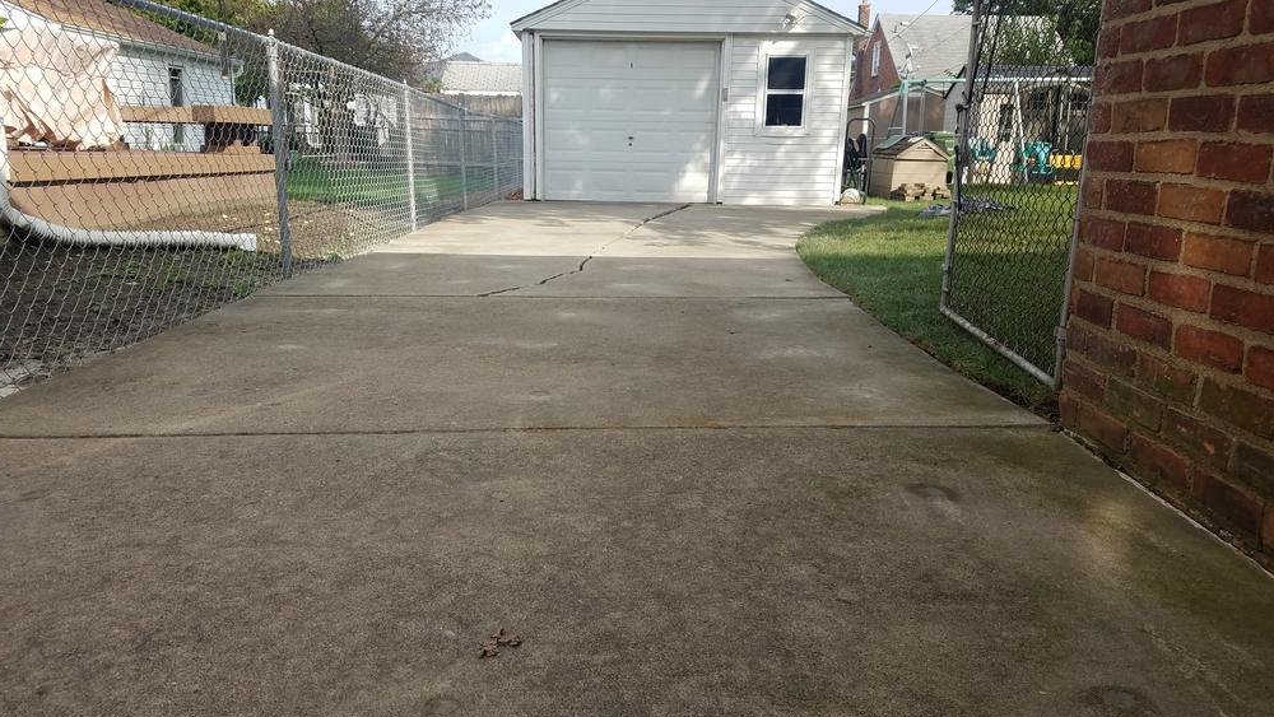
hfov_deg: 66.0
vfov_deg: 40.2
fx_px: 980
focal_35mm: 29
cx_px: 623
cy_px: 355
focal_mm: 4.2
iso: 50
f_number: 1.7
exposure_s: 1/1416
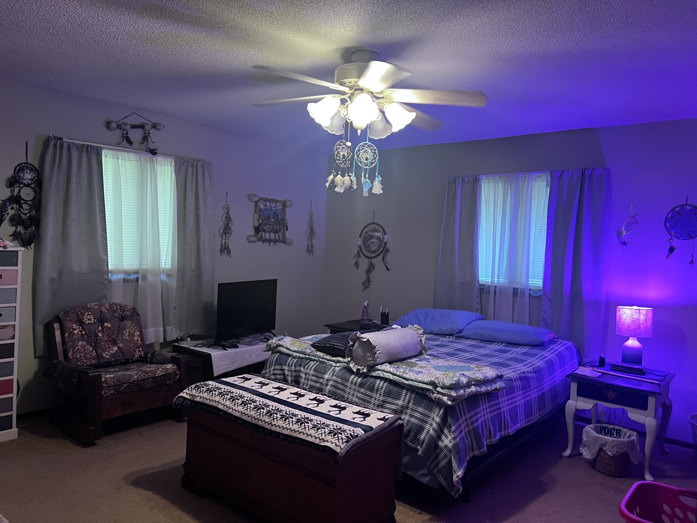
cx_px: 348
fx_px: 524
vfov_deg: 53.1
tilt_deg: -3.6
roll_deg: -2.9
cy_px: 262
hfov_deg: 67.3
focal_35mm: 26
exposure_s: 1/60
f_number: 1.5
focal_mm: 5.7
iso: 250
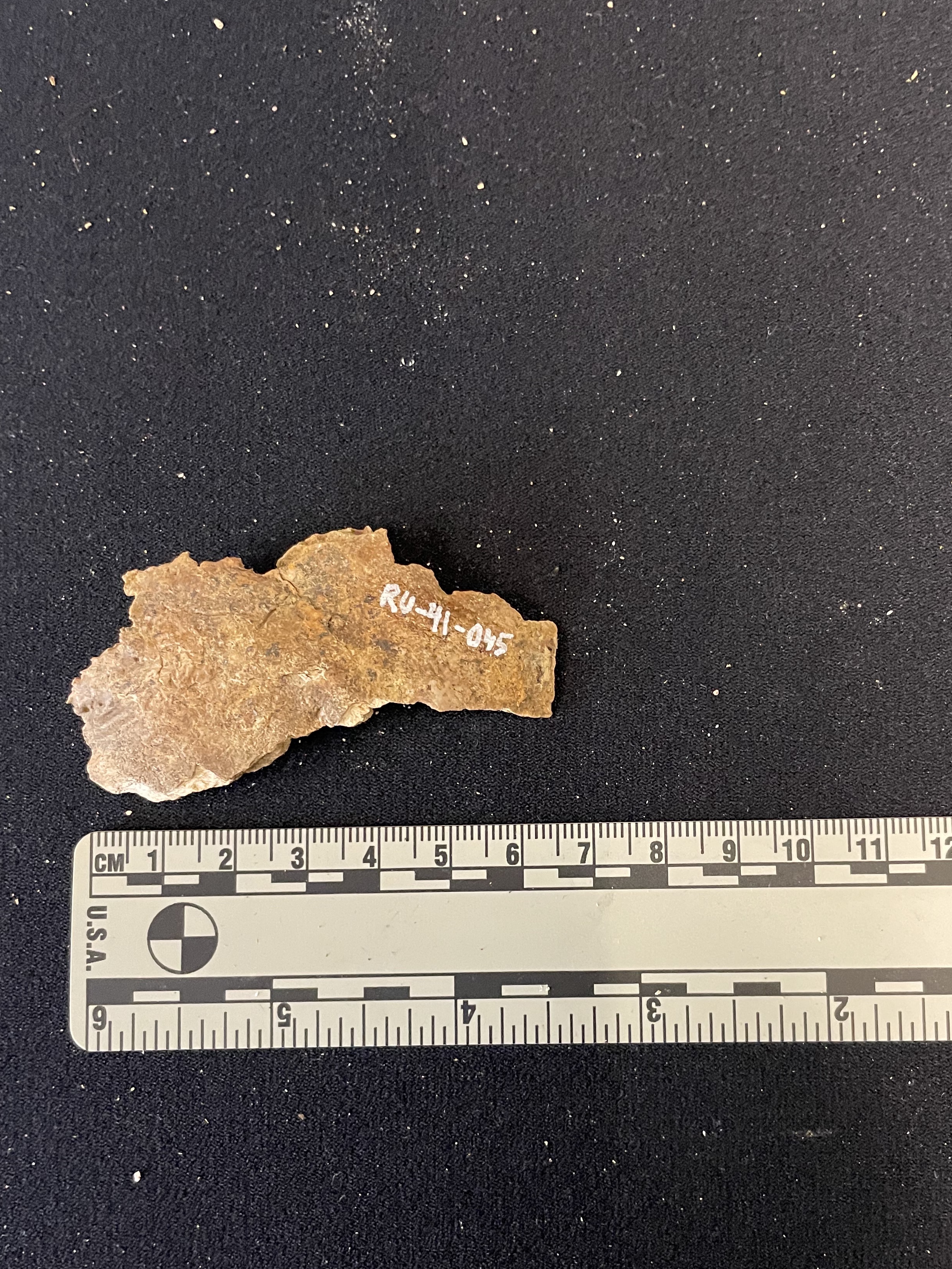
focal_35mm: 32
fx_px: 1173
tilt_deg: -84.8
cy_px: 760
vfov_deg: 56.4
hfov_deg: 44.0
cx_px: 564
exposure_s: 1/36
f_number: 1.6
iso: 640
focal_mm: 4.2
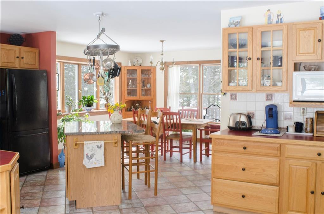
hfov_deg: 53.3
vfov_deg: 36.7
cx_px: 162
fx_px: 323
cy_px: 107
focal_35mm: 36
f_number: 22
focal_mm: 24
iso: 200
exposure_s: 1/4
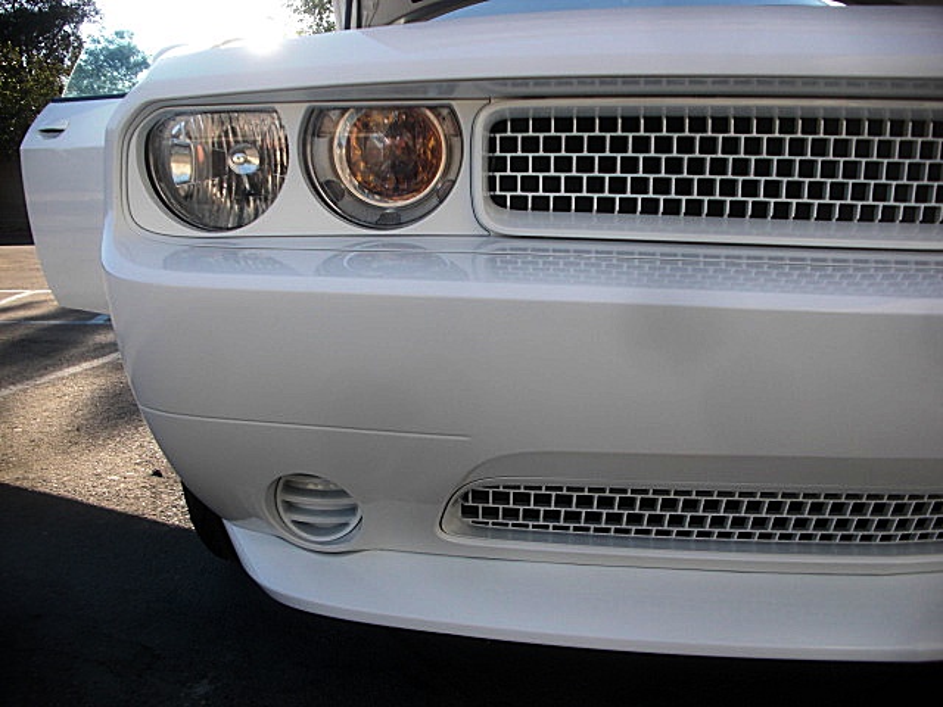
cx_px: 472
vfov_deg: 39.7
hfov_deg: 51.4
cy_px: 354
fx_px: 981
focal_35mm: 36
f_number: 2.8
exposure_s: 1/250
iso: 50
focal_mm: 6.3
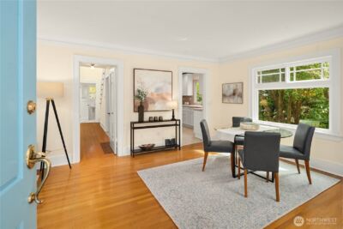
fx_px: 162
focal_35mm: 17
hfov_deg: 93.3
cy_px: 114
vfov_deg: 70.5
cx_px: 172
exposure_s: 1/3
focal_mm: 17
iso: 200
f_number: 8
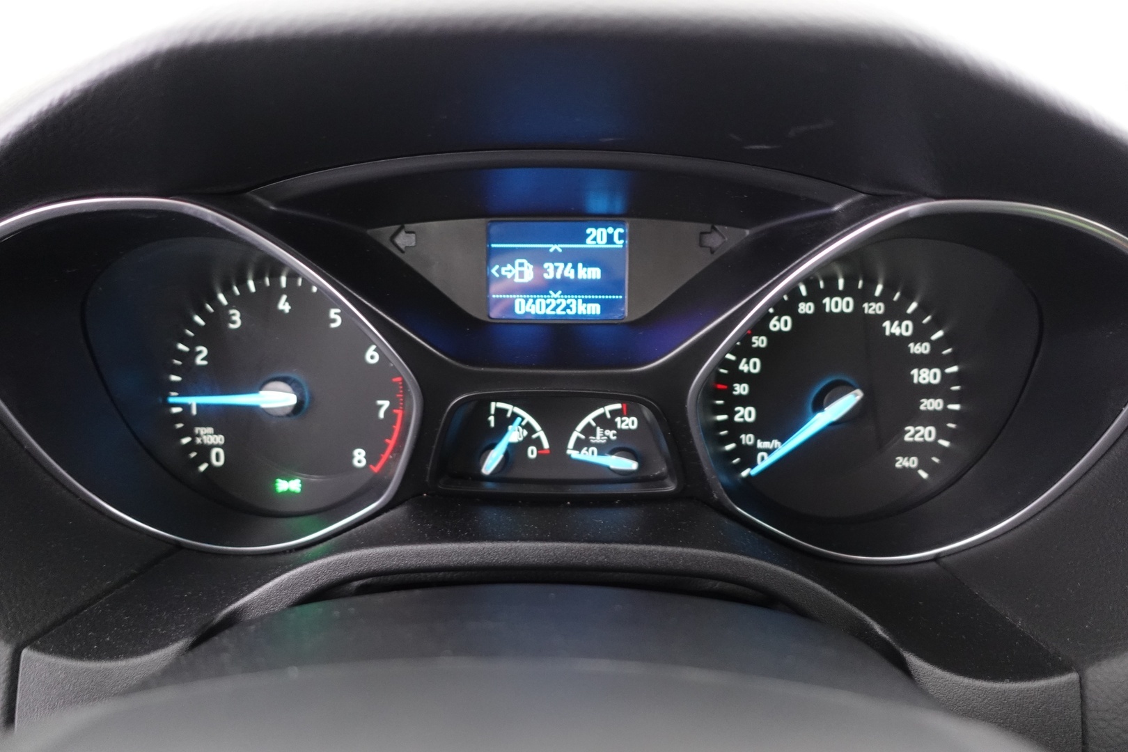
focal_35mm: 24
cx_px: 564
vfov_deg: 53.1
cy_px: 376
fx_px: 752
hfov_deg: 73.7
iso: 1000
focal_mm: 9.4
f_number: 1.8
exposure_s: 1/8
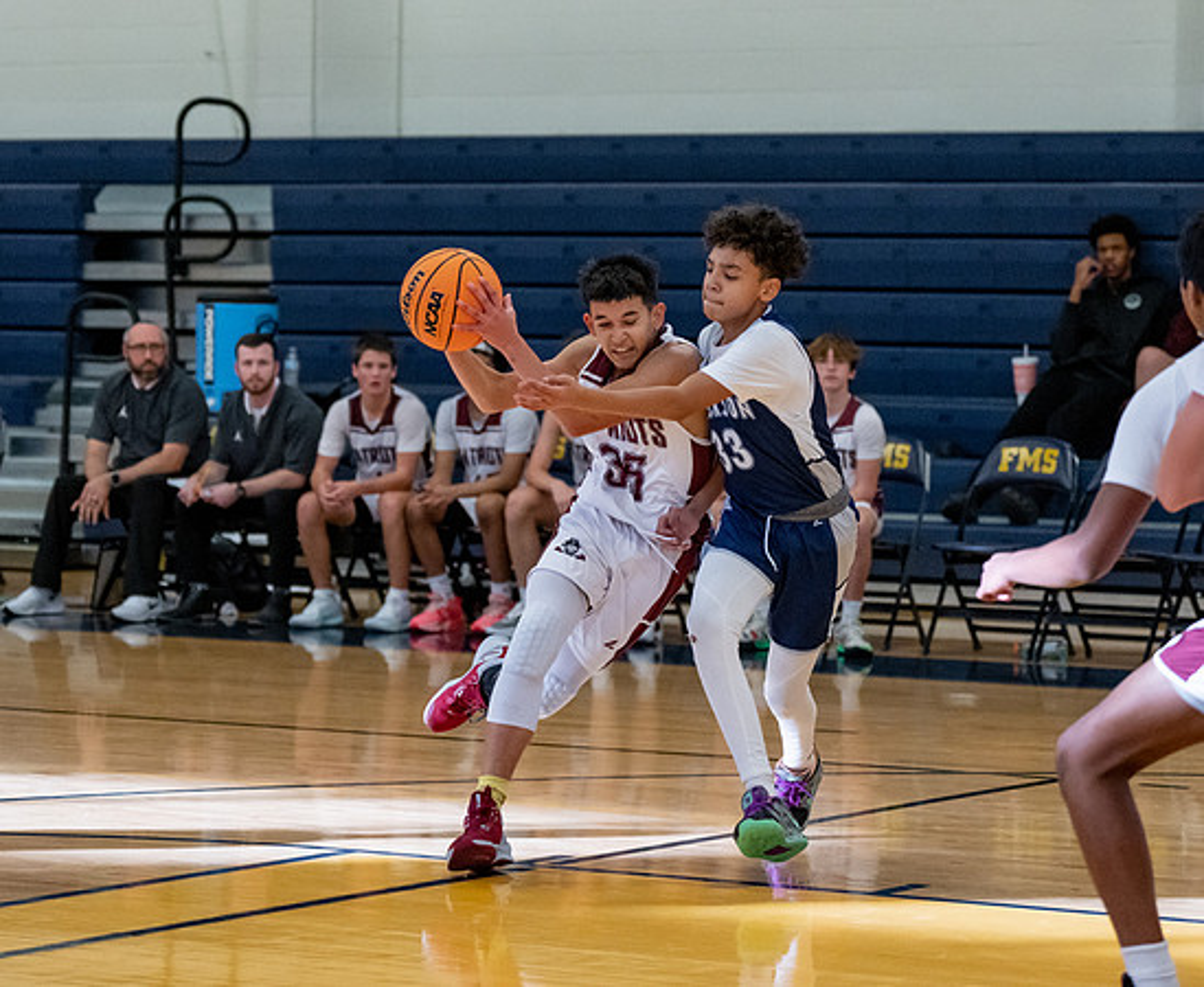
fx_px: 4845
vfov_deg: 11.6
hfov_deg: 14.2
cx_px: 521
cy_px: 397
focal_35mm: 135
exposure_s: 1/1000
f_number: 2.8
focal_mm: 88
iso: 5000
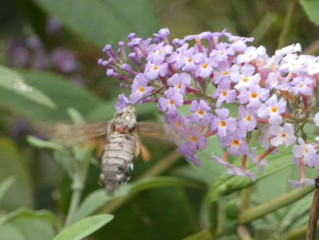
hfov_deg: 3.3
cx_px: 160
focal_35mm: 600
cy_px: 120
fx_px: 5530
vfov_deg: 2.5
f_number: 5.6
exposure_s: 1/100
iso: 250
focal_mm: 107.6
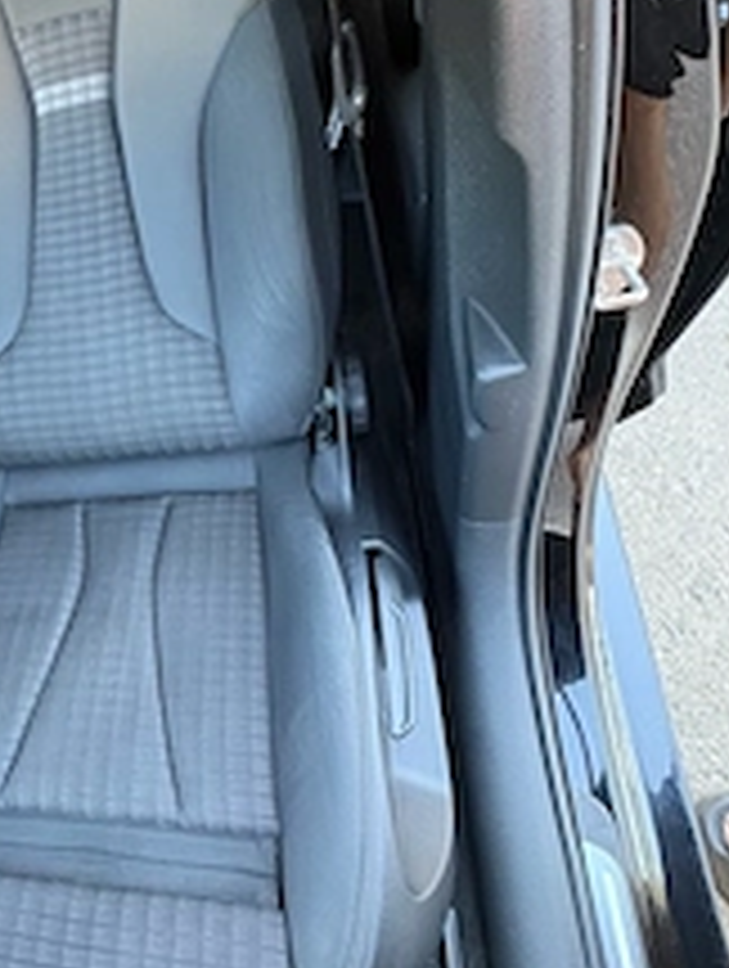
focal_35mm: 26
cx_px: 99
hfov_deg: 48.6
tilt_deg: -56.7
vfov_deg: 66.8
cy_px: 405
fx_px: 728
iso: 400
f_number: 2.2
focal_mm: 2.22
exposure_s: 1/60
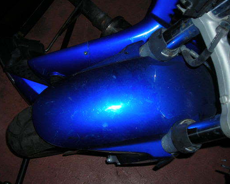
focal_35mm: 46
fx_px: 313
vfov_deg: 32.8
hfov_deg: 40.3
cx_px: 127
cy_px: 89
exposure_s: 1/60.1
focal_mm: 6.3
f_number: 3.2
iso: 50
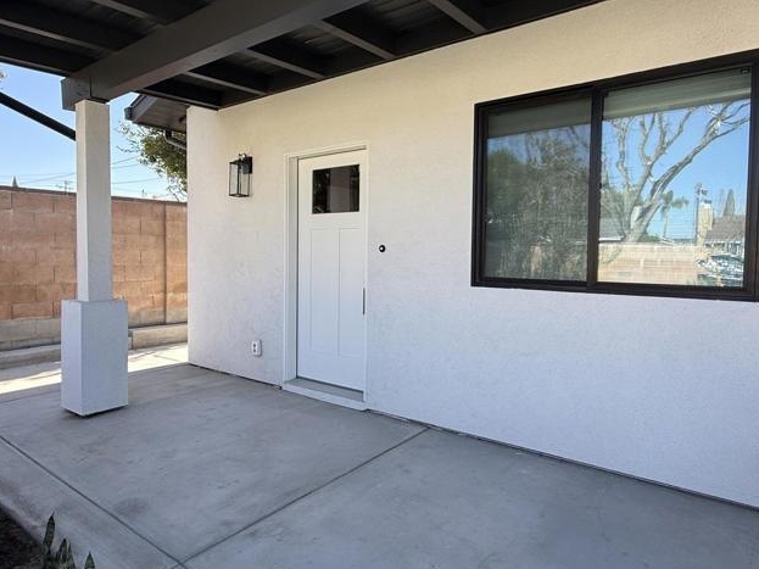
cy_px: 272
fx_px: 504
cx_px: 362
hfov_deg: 73.9
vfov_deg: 58.8
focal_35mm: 23
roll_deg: -0.6
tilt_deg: -1.8
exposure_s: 1/442
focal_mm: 2.22
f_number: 2.2
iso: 64
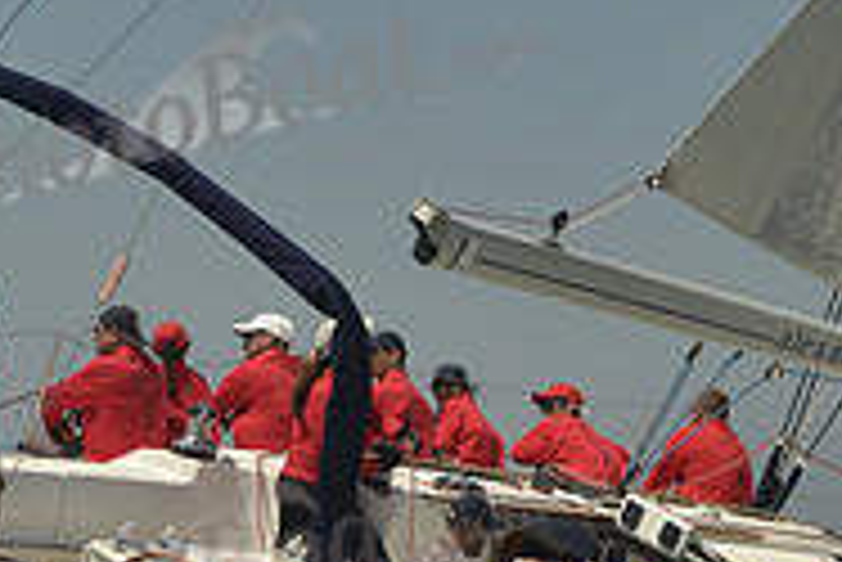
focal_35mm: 217
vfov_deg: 6.3
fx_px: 5079
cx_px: 783
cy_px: 277
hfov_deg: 9.4
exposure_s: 1/1000
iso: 280
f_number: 8
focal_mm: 70
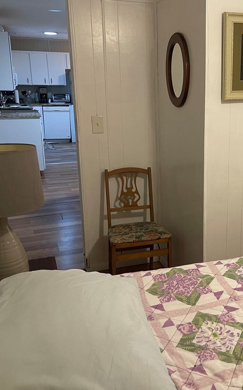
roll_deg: -0.3
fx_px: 382
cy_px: 193
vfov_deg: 54.0
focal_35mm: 36
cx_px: 197
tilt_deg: -17.3
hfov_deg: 34.2
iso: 250
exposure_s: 1/60
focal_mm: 5.1
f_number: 1.6
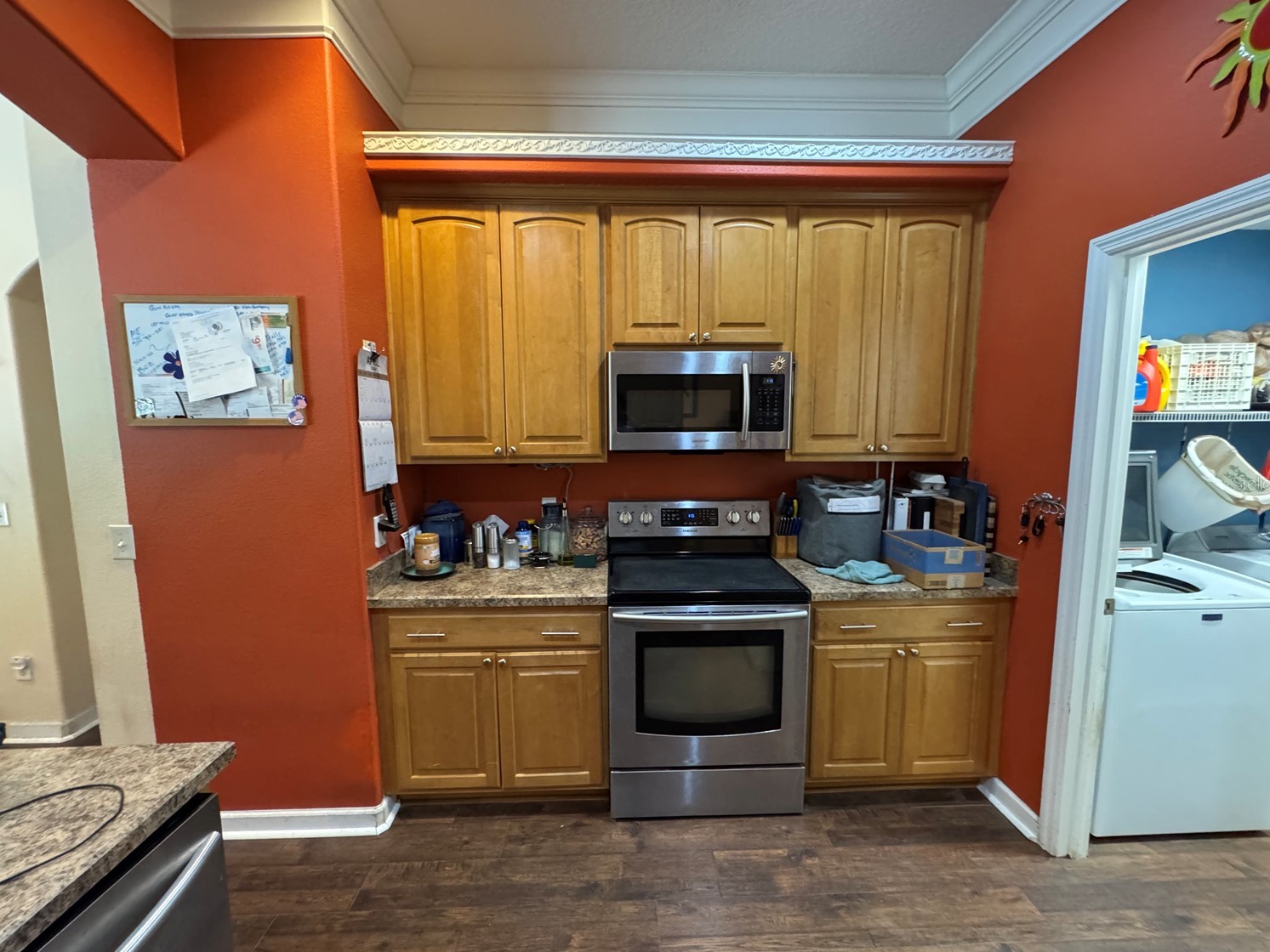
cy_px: 483
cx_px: 633
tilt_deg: -6.2
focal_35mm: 15
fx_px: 550
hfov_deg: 98.2
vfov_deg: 81.7
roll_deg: -0.1
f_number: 2.2
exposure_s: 1/60
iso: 1250
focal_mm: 2.22
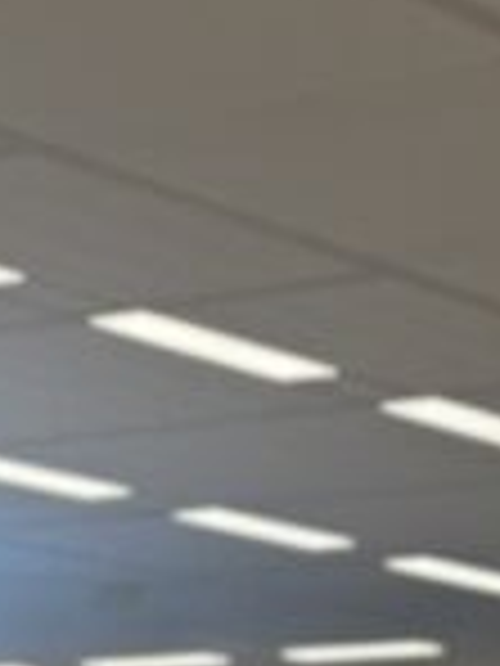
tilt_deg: +9.6
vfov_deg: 11.9
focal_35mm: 166
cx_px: 333
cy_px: 468
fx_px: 3197
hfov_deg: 8.9
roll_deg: -2.5
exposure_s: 1/353
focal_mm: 6.76
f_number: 1.78
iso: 100
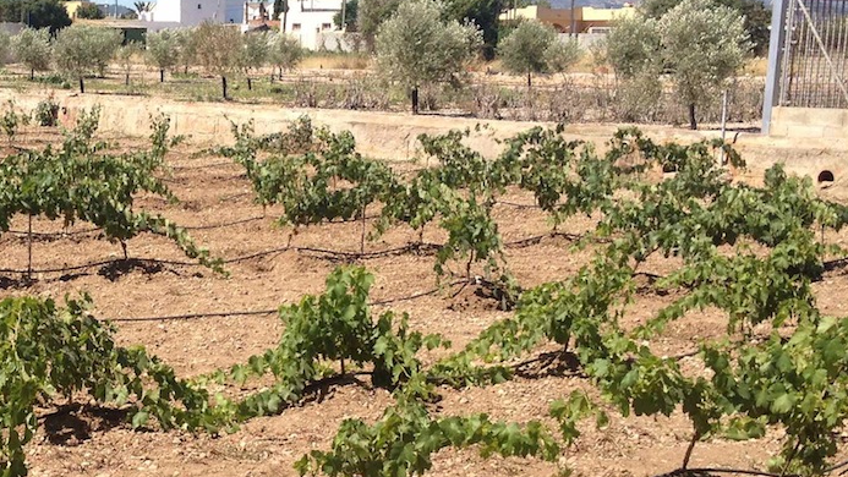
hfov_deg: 26.3
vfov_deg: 15.4
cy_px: 338
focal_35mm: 78
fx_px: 1754
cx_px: 96
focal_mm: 4.28
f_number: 2.4
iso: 50
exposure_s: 1/1727
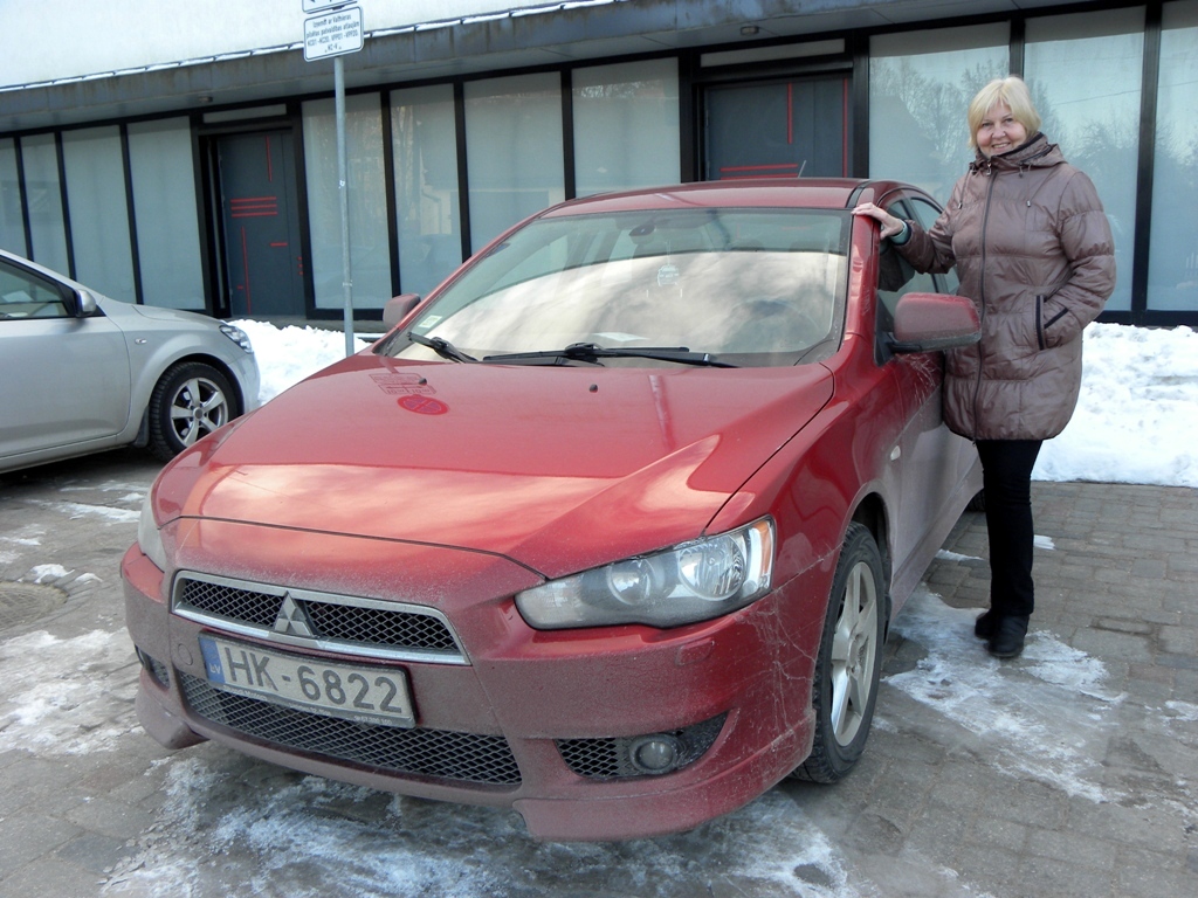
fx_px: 1142
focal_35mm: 33
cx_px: 599
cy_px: 449
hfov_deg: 55.4
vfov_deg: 42.9
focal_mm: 5.9
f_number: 2.8
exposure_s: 1/73.3
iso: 74
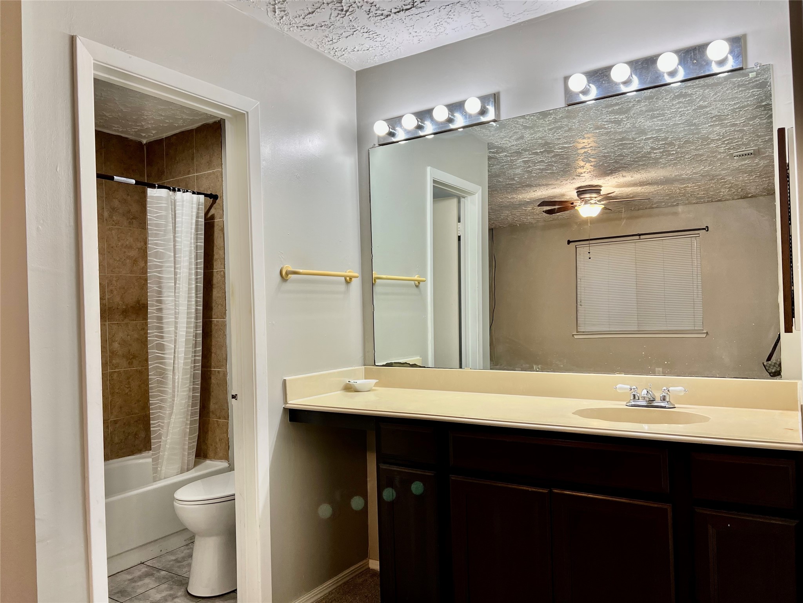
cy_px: 302
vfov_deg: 53.1
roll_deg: +1.3
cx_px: 402
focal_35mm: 26
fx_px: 603
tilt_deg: +0.3
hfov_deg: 67.3
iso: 64
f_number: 1.5
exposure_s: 1/120
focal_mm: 5.7
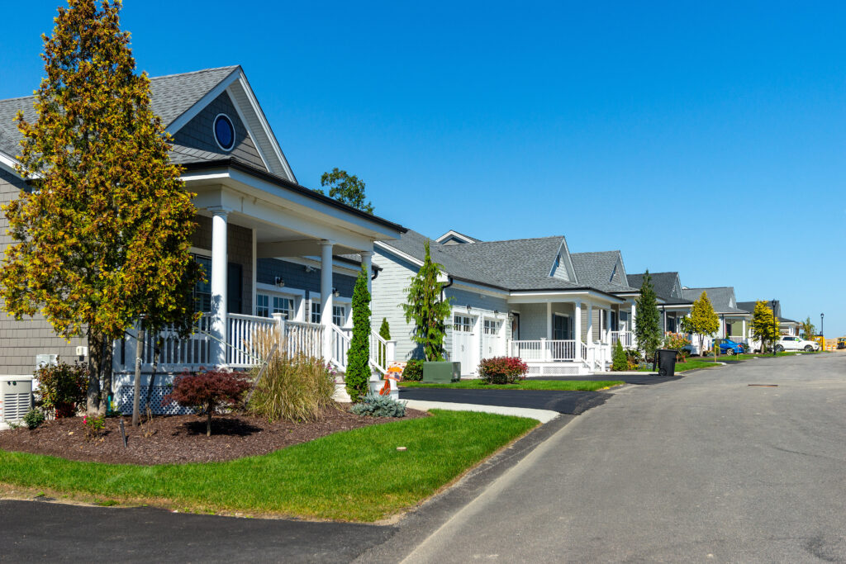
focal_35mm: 35
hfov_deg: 54.4
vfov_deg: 37.9
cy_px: 282
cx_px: 423
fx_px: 823
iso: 200
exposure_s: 1/800
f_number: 7.1
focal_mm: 35
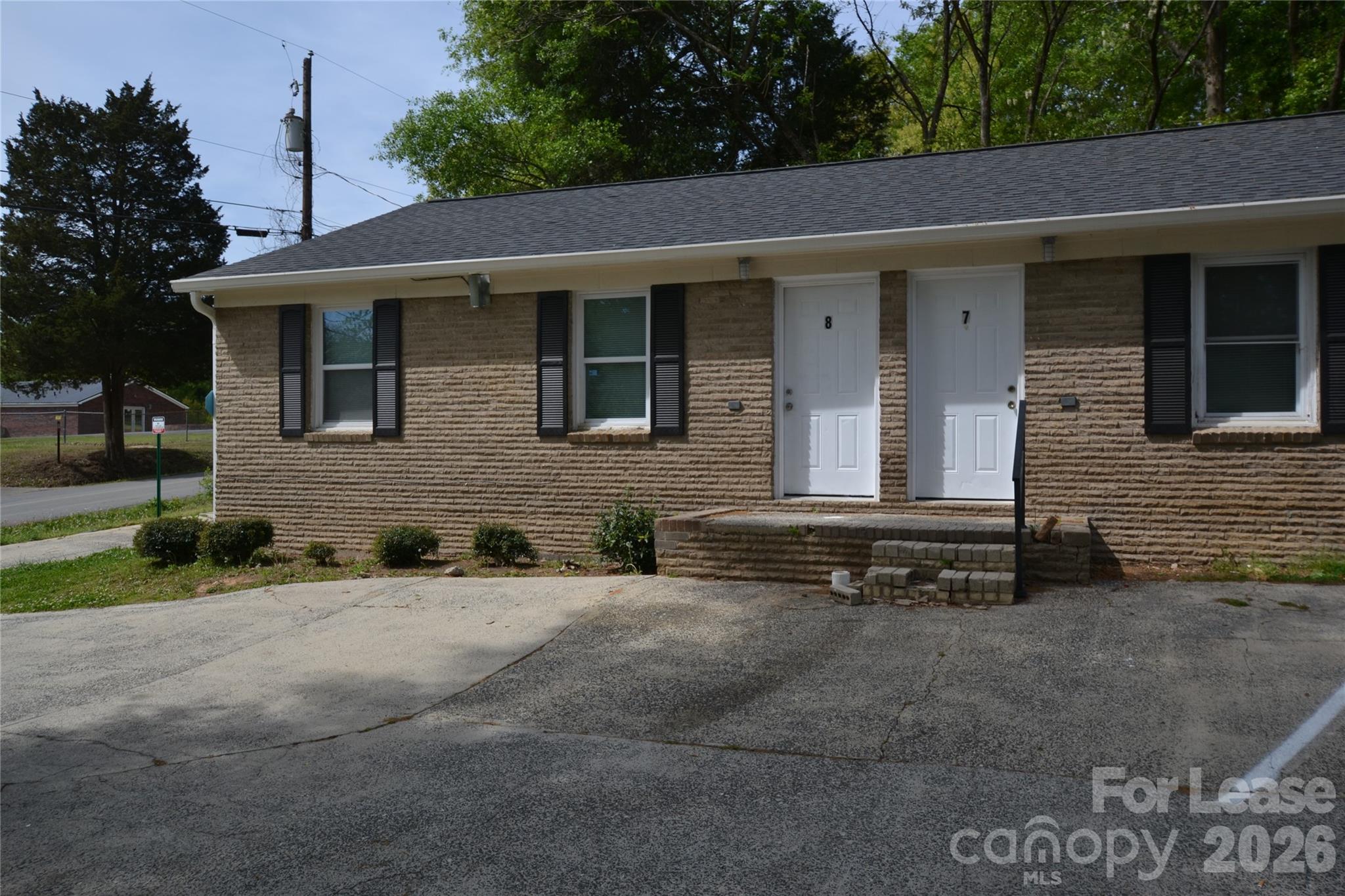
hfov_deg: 67.4
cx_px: 672
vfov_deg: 47.9
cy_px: 448
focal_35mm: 27
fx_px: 1009
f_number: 8
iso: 100
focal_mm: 18
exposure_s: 1/250
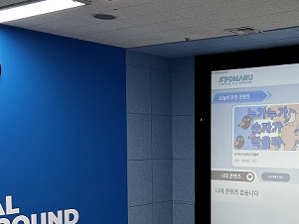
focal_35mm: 61
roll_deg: -0.1
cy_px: 176
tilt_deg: -4.1
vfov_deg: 23.7
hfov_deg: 31.2
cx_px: 217
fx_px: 527
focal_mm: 5.7
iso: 64
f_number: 1.5
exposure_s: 1/120
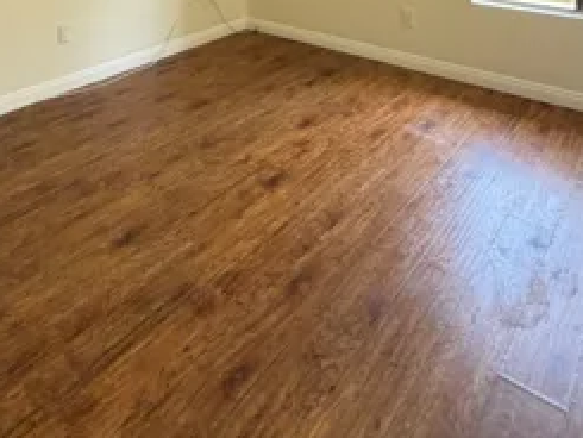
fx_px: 539
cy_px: -86
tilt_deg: -3.7
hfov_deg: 56.5
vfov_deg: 35.1
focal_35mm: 32
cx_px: 240
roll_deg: -0.2
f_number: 2.2
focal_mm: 2.22
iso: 320
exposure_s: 1/121
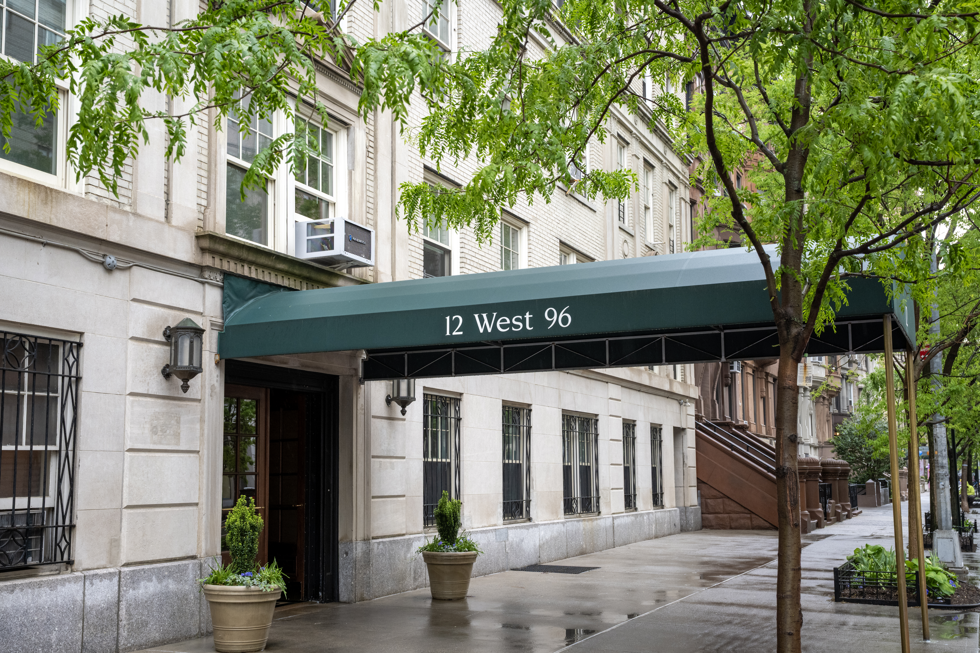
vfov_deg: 35.9
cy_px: 326
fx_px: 1007
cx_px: 490
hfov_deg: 51.9
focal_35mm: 37
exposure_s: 1/200
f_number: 7.1
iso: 1000
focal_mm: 37
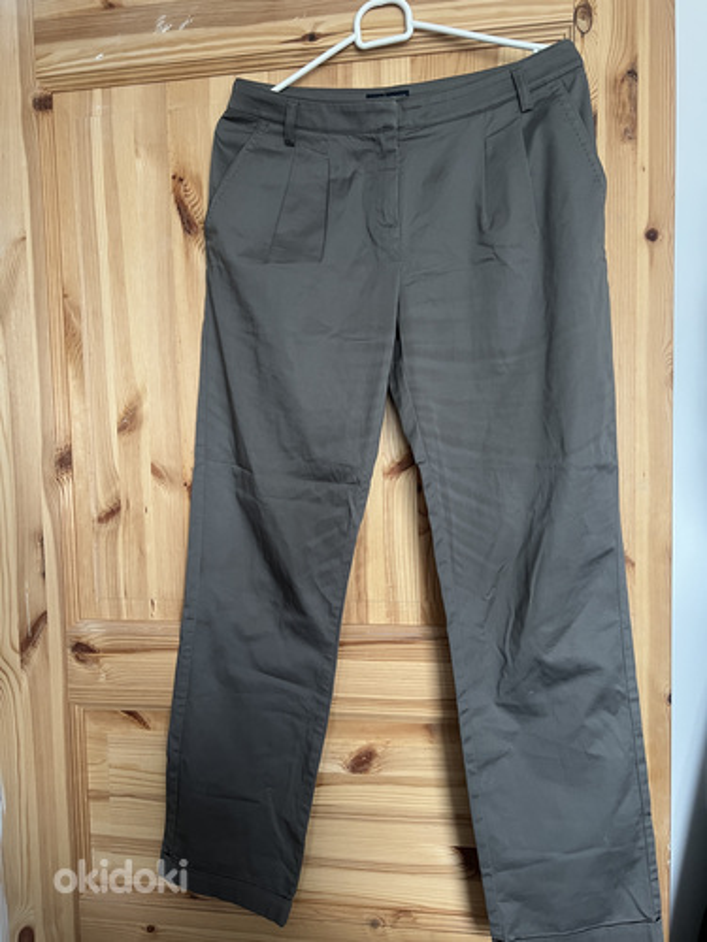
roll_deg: +0.3
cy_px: 471
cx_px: 354
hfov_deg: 53.1
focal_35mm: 26
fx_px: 708
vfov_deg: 67.3
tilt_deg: -3.4
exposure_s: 1/60
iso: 200
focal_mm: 5.7
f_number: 1.5
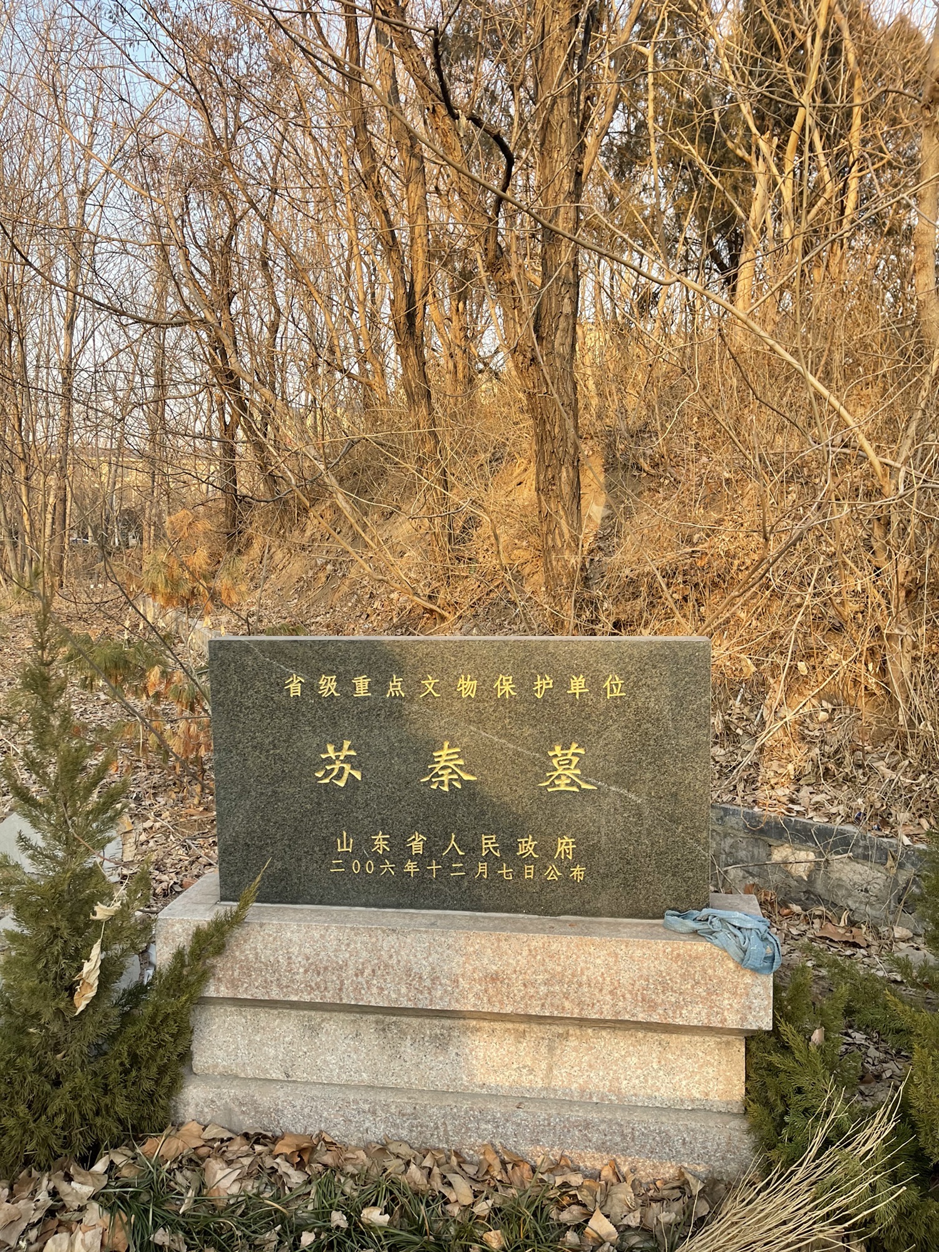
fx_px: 940
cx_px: 470
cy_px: 626
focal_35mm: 26
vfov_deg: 67.3
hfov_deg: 53.1
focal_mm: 5.1
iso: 32
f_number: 1.6
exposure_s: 1/373
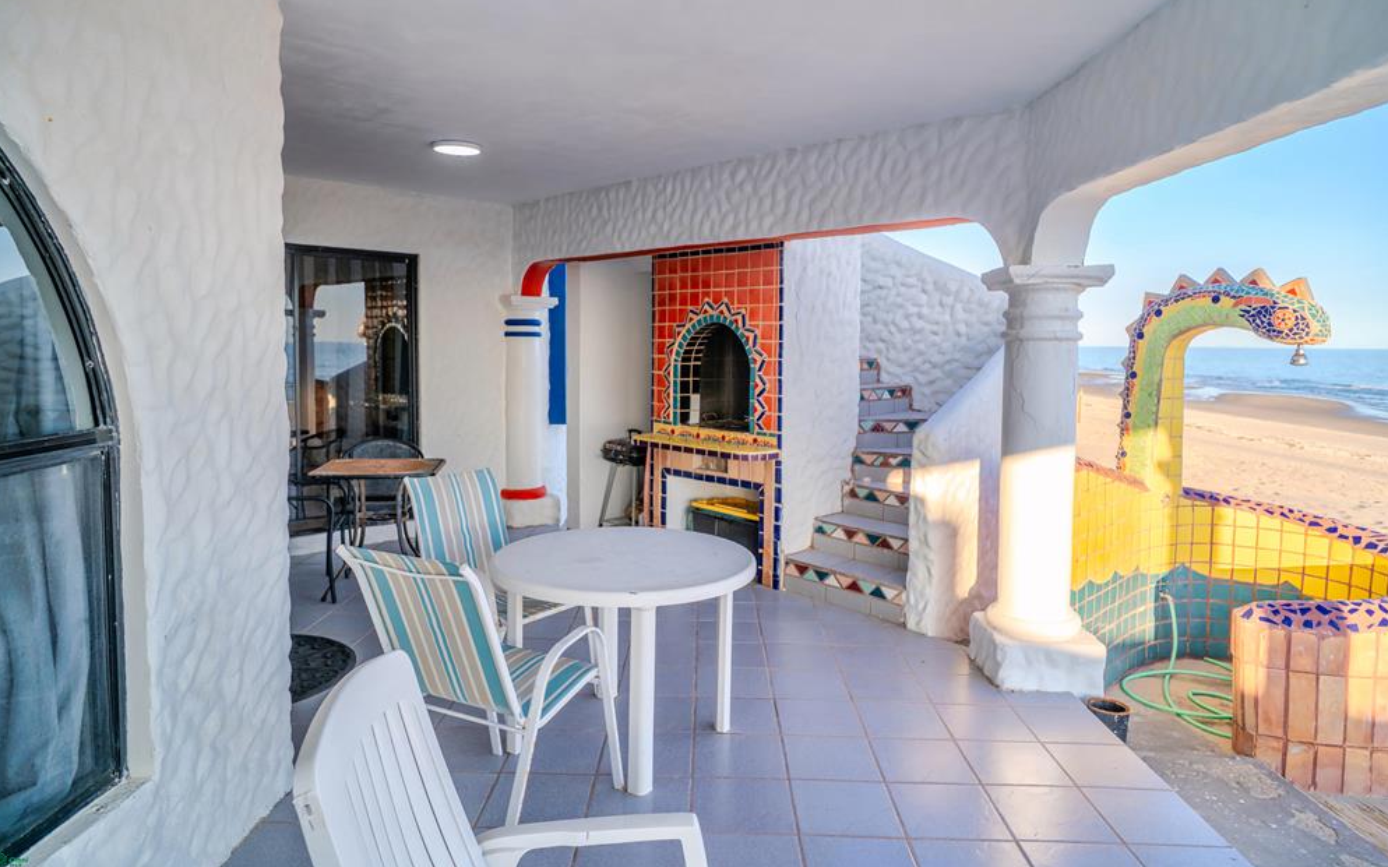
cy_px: 397
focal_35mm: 21
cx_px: 701
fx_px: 794
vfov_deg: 57.2
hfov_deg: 82.3
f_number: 4
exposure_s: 1/500
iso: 320
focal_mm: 20
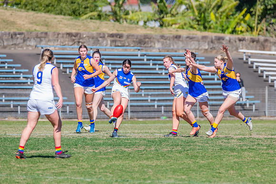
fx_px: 4667
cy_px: 91
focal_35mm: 609
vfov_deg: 2.3
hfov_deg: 3.4
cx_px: 138
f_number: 10
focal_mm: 500
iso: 800
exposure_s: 1/1600
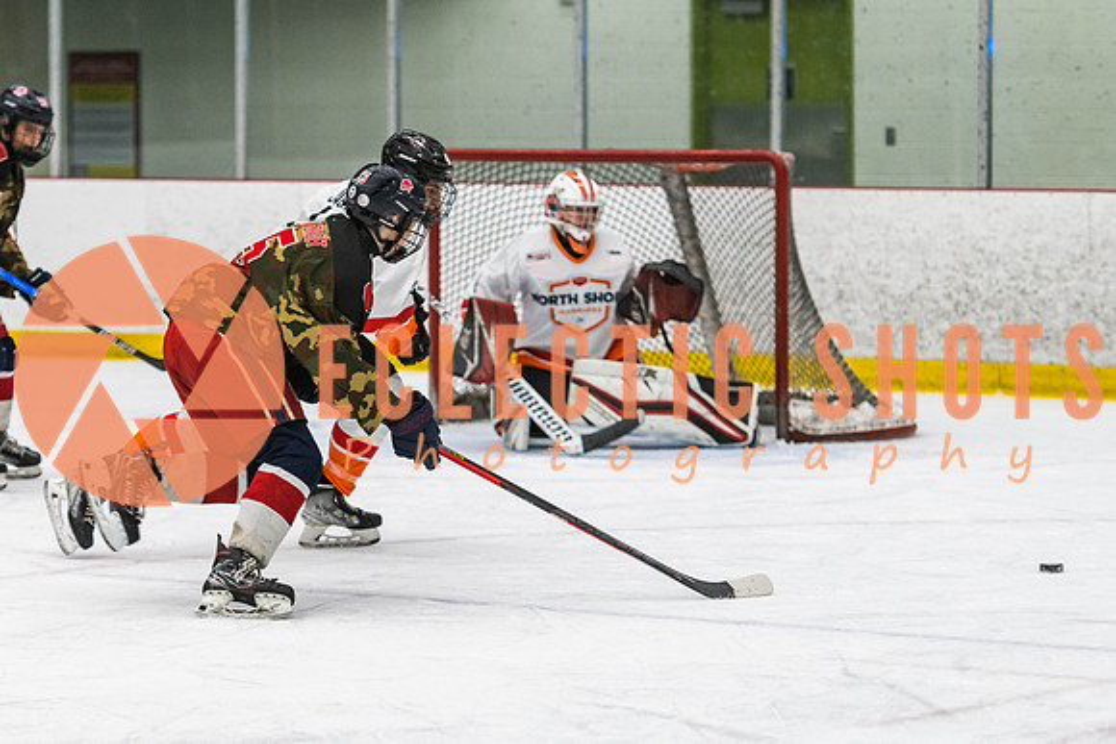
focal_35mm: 164
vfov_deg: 8.4
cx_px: 408
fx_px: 5096
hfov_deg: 12.5
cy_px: 372
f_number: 2.8
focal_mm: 116
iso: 1250
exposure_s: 1/640
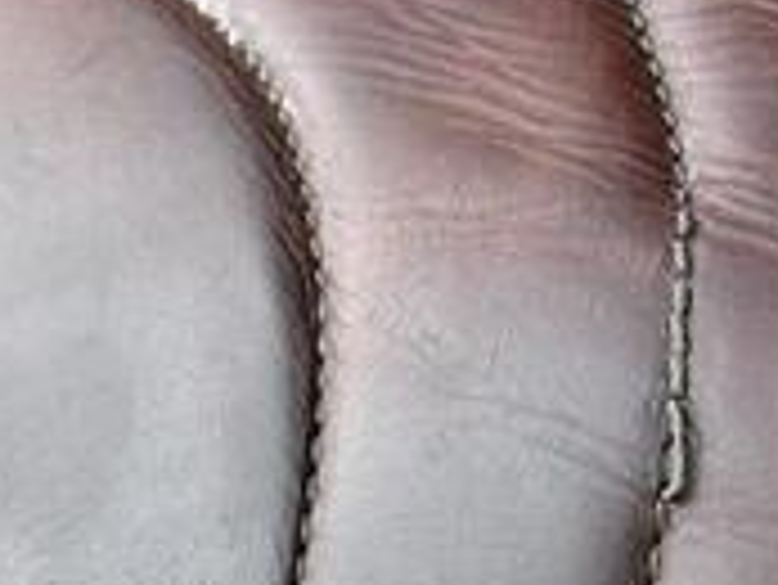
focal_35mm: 96
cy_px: 868
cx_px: 49
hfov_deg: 20.0
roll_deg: -2.6
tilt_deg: -42.2
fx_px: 2159
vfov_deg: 14.4
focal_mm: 5.96
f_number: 1.6
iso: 40
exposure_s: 1/174
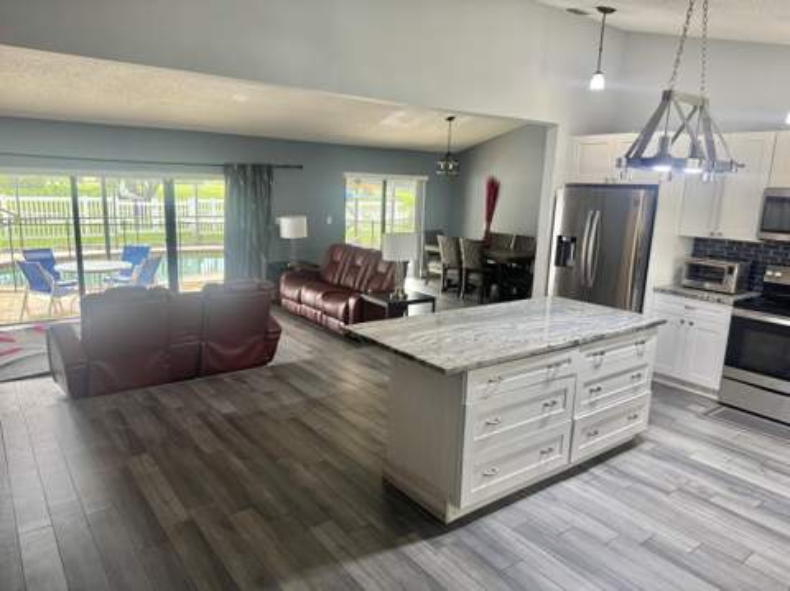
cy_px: 296
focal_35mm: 24
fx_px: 547
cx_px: 395
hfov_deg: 71.7
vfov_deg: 56.7
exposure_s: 1/60
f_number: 1.78
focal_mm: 6.76
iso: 160
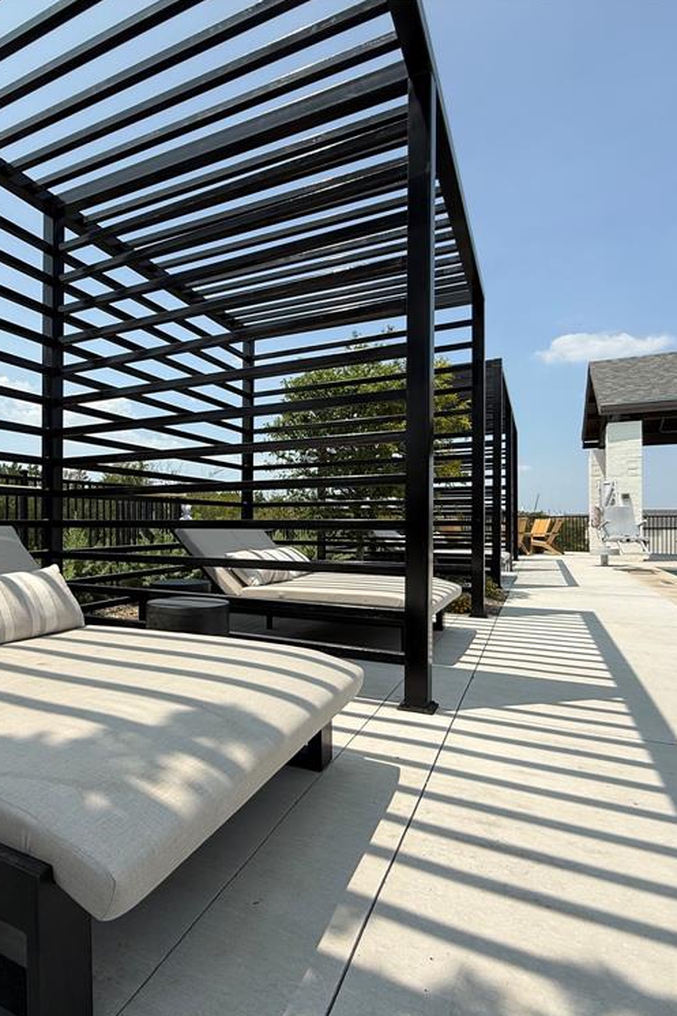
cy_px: 520
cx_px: 203
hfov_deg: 59.8
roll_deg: +0.4
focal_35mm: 20
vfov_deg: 84.0
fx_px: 564
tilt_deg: +1.7
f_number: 2.2
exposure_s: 1/2506
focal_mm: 2.22
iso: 50
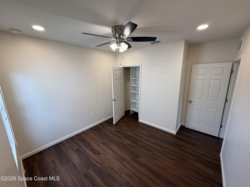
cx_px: 125
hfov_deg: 102.1
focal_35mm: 14
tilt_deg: -11.1
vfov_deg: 85.7
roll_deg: +0.2
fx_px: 101
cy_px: 94
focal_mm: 2.22
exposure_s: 1/120
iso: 160
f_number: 2.2
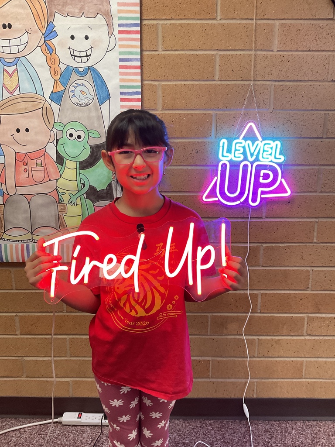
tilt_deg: -13.7
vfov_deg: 61.7
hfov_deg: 48.2
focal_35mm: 29
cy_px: 224
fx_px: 374
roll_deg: -0.7
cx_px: 168
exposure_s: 1/60
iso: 160
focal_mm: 3
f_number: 1.8
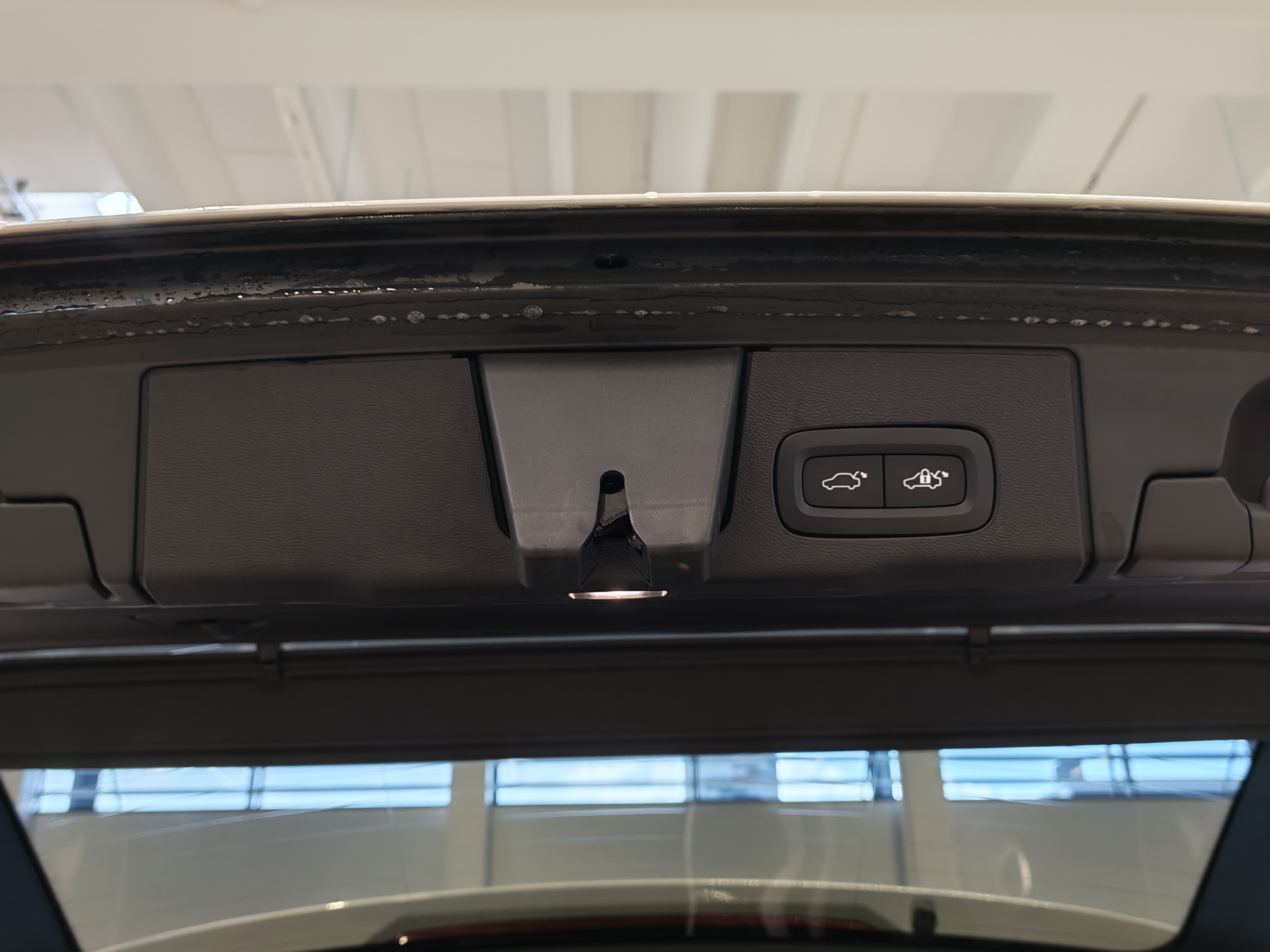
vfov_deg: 41.8
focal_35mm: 34
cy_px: 476
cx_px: 635
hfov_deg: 54.0
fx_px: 1247
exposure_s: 1/100
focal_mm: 6.12
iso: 170
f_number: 1.9
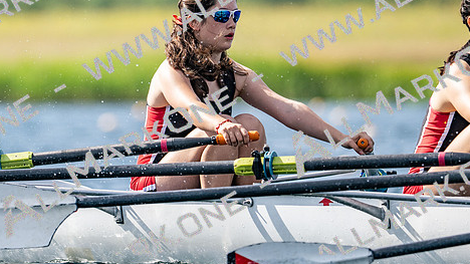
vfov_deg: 1.6
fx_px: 9694
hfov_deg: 2.8
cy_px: 83
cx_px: 206
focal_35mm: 778
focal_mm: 400
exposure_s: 1/2500
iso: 280
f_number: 4.5
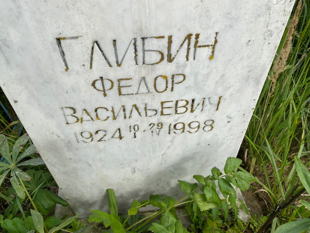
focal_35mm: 26
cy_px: 116
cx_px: 155
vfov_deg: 53.1
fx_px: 233
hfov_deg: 67.3
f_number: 1.8
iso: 32
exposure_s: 1/2358
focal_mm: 4.25
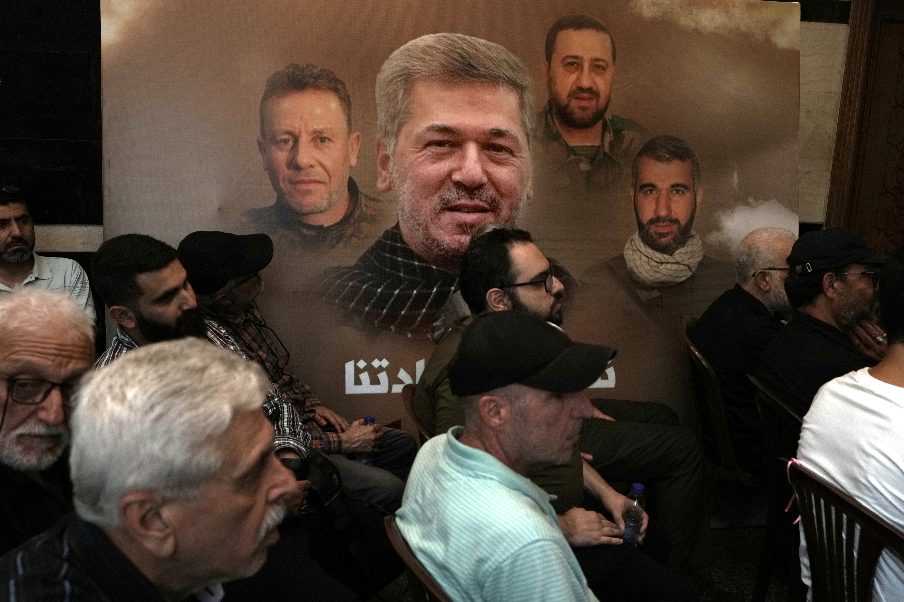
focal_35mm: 30
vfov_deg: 43.6
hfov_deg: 61.9
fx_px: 753
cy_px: 301
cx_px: 452
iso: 1000
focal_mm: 30
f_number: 5
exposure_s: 1/100
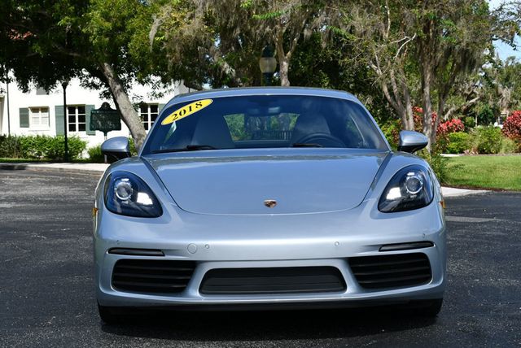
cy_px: 174
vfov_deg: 17.1
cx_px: 260
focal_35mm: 80
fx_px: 1159
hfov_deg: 25.3
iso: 100
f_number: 9
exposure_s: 1/320
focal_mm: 40
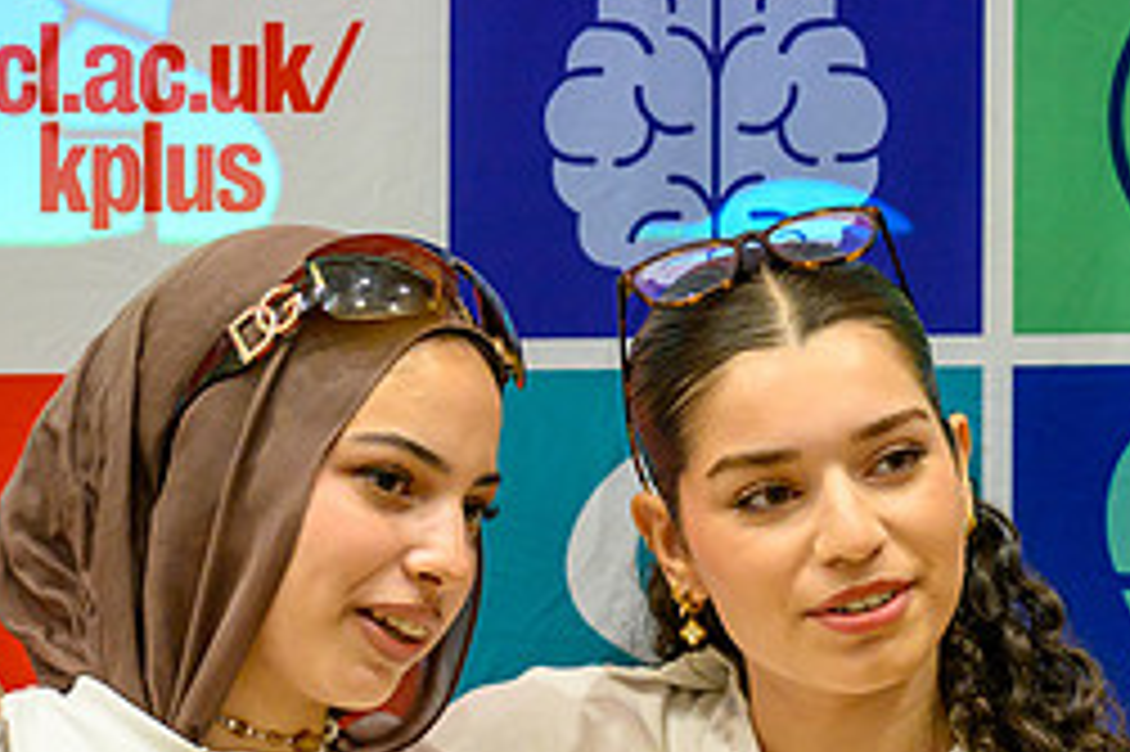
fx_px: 11355
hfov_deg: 5.7
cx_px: 779
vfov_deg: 3.8
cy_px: 579
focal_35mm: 362
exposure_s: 1/500
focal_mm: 150
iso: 2200
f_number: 2.8
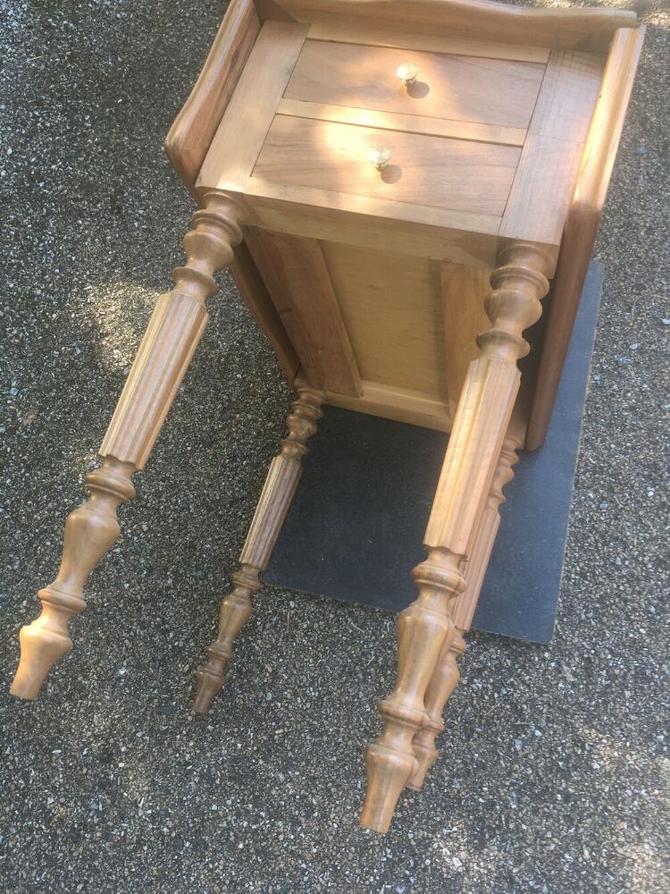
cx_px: 335
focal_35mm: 29
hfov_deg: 48.2
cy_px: 447
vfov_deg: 61.7
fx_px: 748
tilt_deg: -65.2
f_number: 2.2
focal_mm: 4.15
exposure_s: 1/50
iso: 32
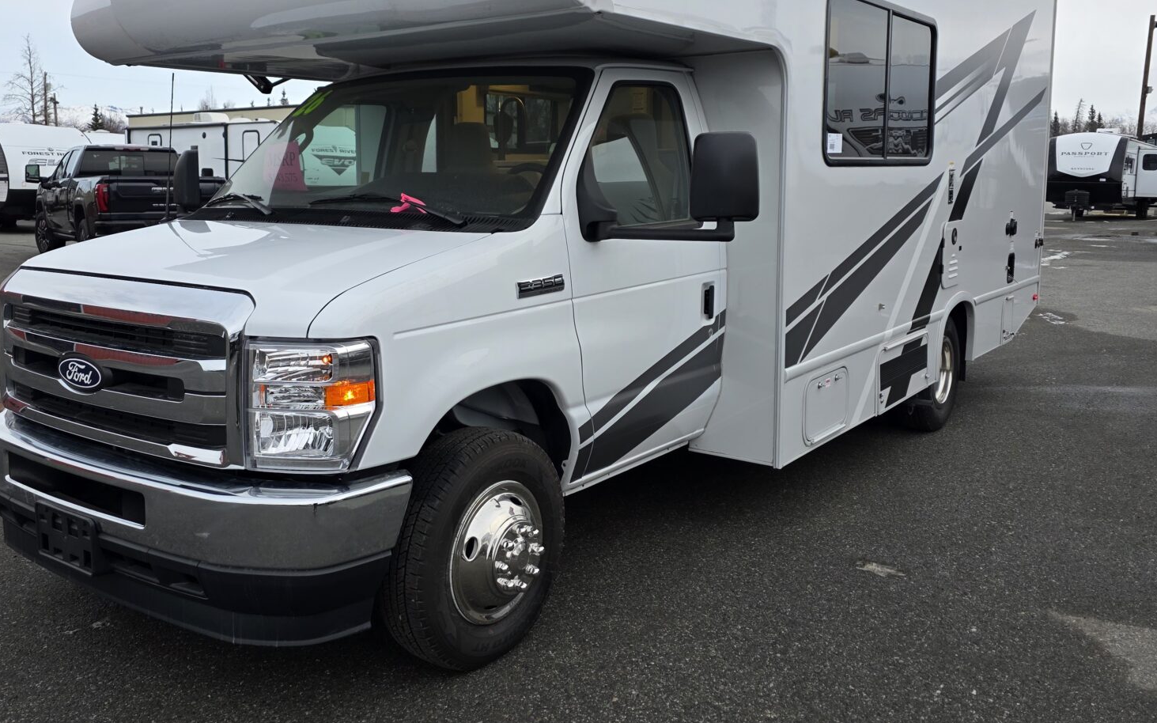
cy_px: 252
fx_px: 1009
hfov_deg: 59.6
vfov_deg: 39.0
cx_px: 527
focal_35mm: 32
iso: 40
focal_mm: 6.3
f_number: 1.7
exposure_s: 1/180
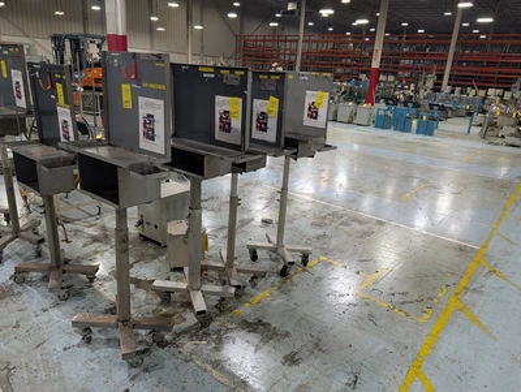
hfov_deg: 71.5
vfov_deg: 56.9
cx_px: 260
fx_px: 362
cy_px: 196
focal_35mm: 24
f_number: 1.68
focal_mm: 6.9
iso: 446
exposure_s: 1/563
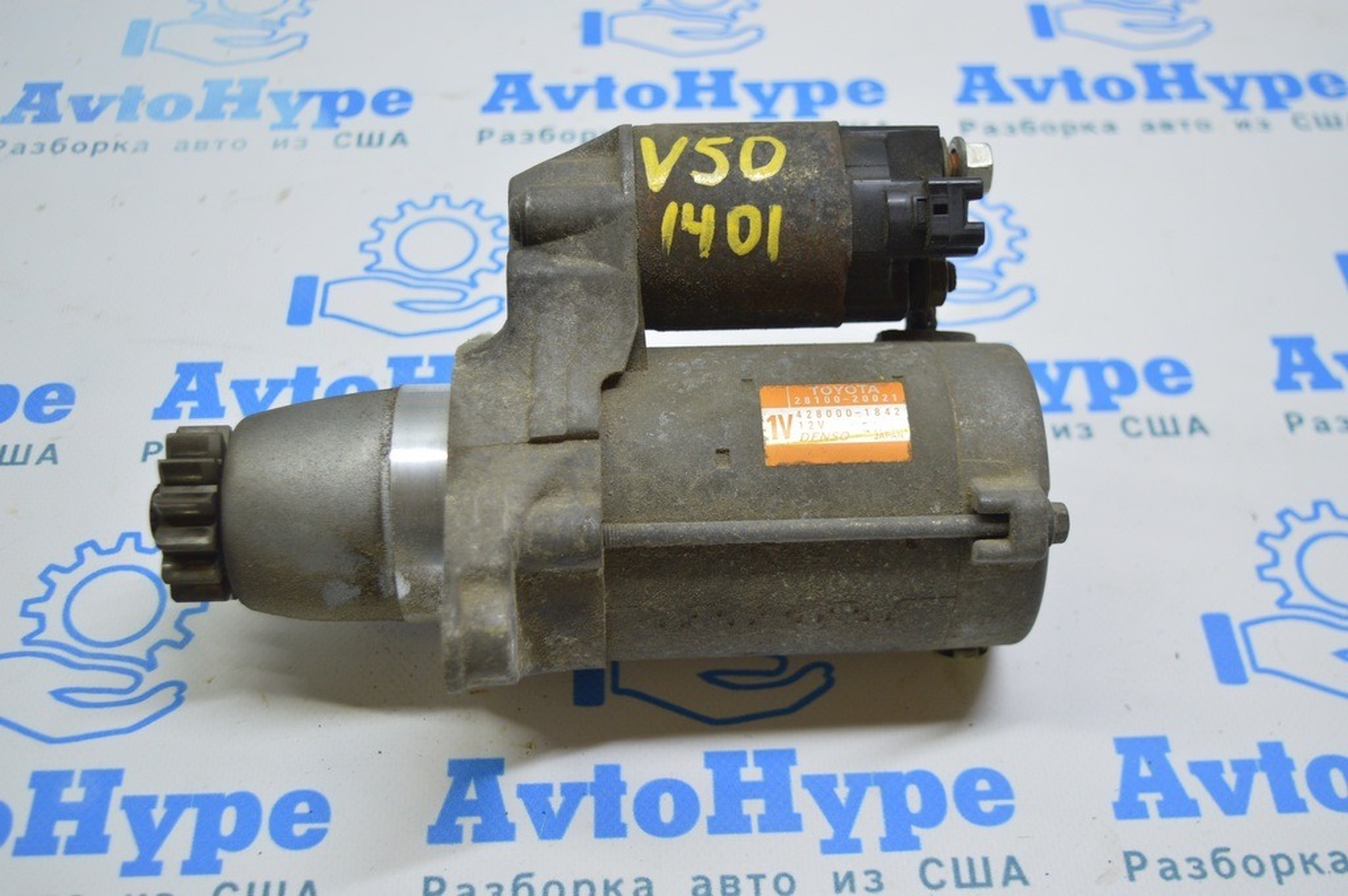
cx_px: 674
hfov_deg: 43.6
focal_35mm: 45
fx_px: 1684
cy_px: 448
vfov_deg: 29.8
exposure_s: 1/50
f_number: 4.2
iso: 400
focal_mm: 30
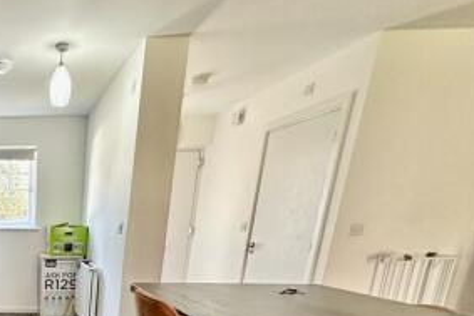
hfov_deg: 49.7
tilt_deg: -16.2
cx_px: -6
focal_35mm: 30
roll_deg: +0.1
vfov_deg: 37.9
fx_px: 395
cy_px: 330
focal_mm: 2.22
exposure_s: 1/60
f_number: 2.2
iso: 320
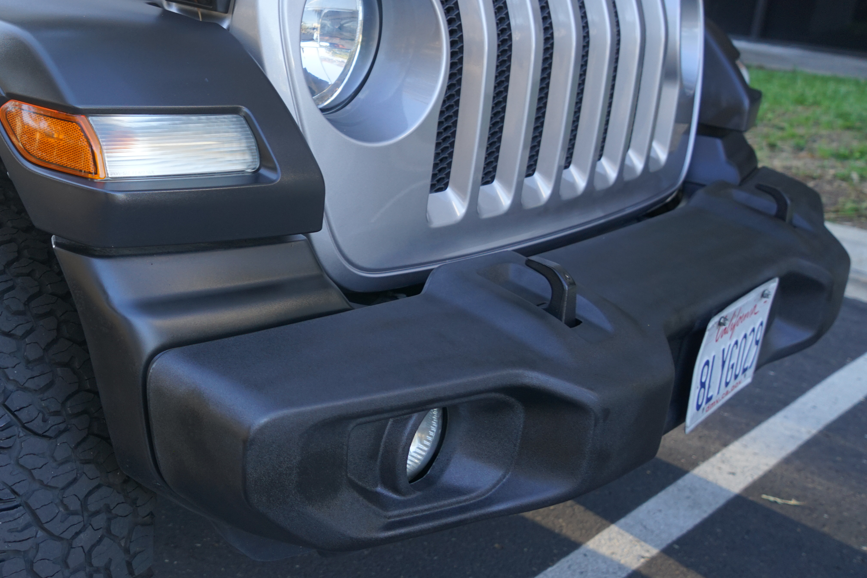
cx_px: 78
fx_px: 1060
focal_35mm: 44
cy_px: 180
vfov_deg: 30.2
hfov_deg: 40.9
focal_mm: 24
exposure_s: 1/160
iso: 400
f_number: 4
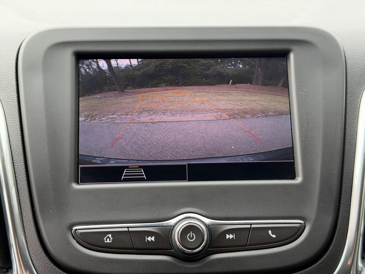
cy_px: 137
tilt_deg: -25.2
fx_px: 506
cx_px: 182
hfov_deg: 39.7
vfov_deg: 30.3
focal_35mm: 48
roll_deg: -1.1
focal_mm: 6.76
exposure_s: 1/228
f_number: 1.78
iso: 64
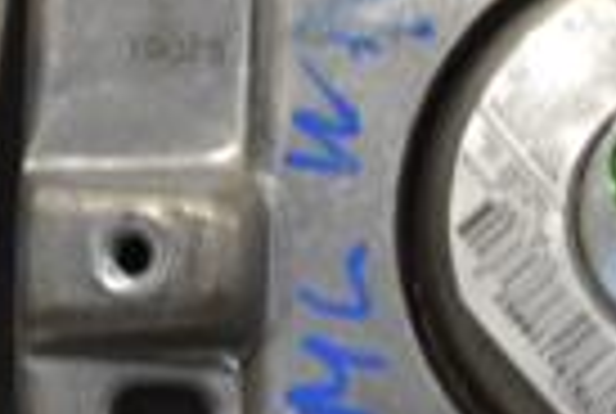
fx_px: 6177
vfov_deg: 3.8
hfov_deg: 5.7
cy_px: 212
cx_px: 634
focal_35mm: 360
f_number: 5.6
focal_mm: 55
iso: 140
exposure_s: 1/30
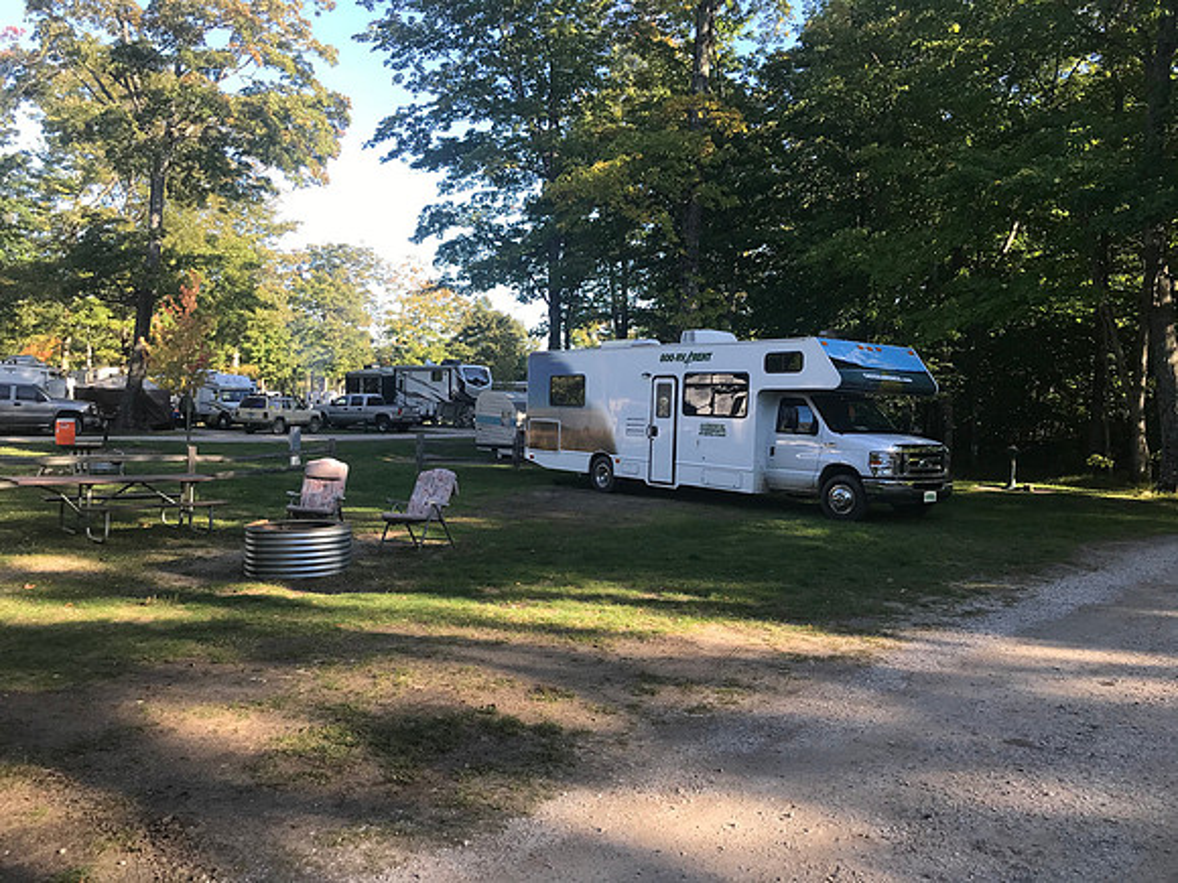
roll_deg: -0.3
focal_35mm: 28
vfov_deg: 49.7
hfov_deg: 63.4
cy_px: 442
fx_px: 953
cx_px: 589
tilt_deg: -1.2
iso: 20
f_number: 1.8
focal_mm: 3.99
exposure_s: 1/363
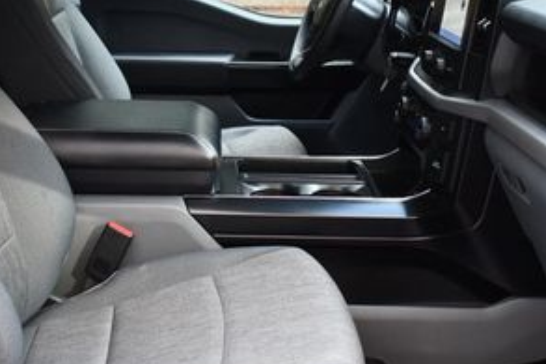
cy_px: 127
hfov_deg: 34.0
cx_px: 280
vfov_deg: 22.9
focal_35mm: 59
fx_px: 894
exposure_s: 1/200
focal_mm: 18
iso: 800
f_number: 3.5
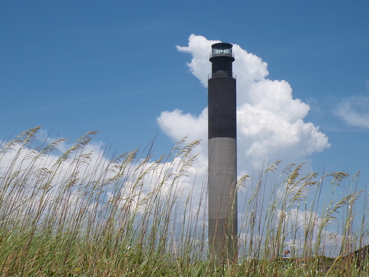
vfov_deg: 22.6
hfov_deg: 29.8
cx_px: 184
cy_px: 138
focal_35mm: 65
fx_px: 693
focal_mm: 11.6
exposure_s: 1/420
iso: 100
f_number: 7.4
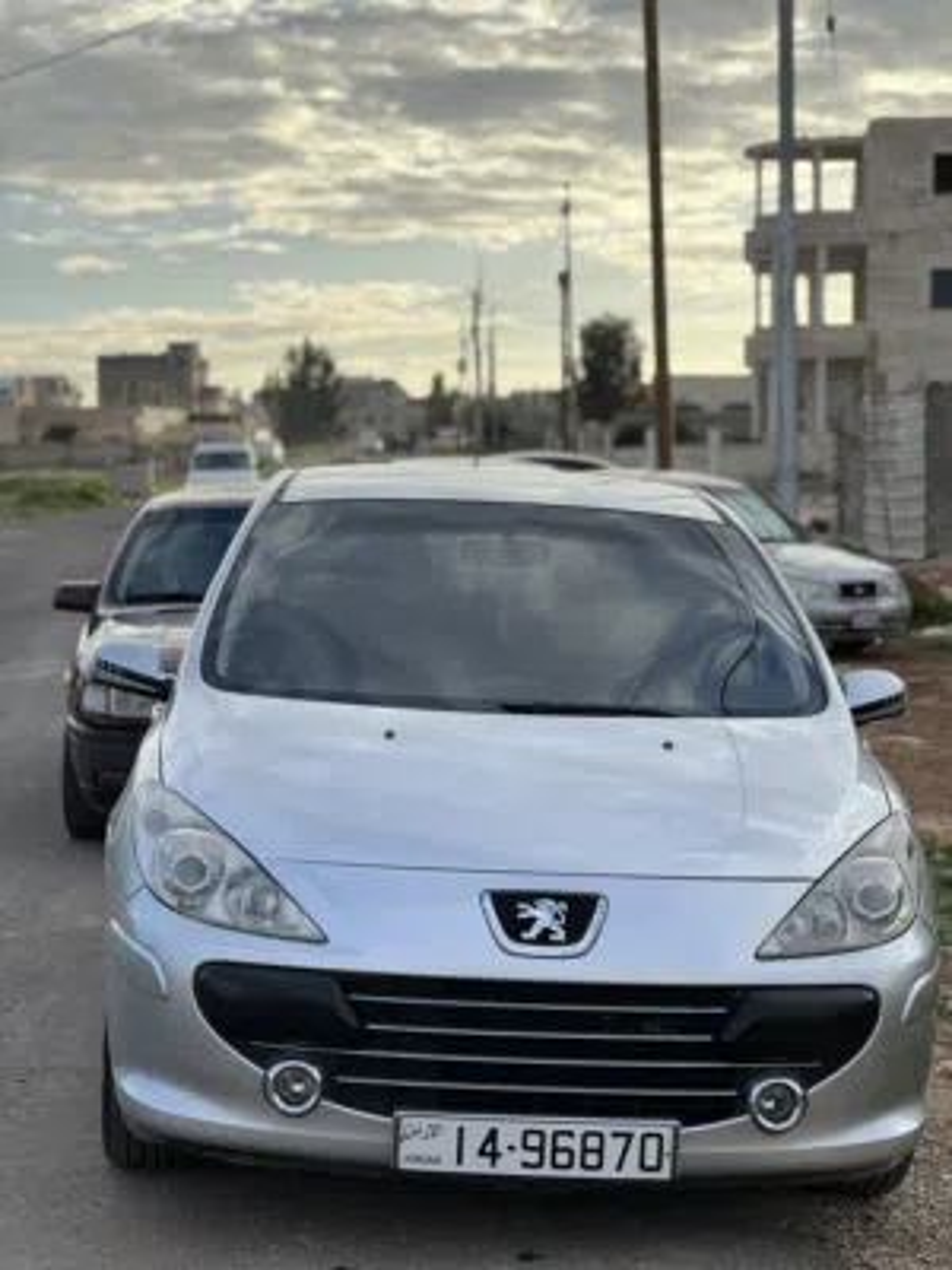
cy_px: 635
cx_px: 476
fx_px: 2824
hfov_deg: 19.1
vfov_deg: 25.3
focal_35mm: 77
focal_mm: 9
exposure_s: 1/218
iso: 32
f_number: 2.8
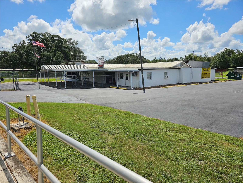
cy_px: 92
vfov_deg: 58.9
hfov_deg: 73.9
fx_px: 161
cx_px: 122
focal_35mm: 23
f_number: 1.7
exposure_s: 1/1559
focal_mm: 6.3
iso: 10
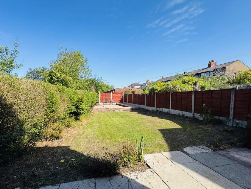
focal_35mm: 17
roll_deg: -0.6
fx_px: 123
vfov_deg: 74.4
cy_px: 106
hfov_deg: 90.9
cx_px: 117
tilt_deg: -3.7
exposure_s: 1/1178
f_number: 2.2
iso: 40
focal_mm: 2.22
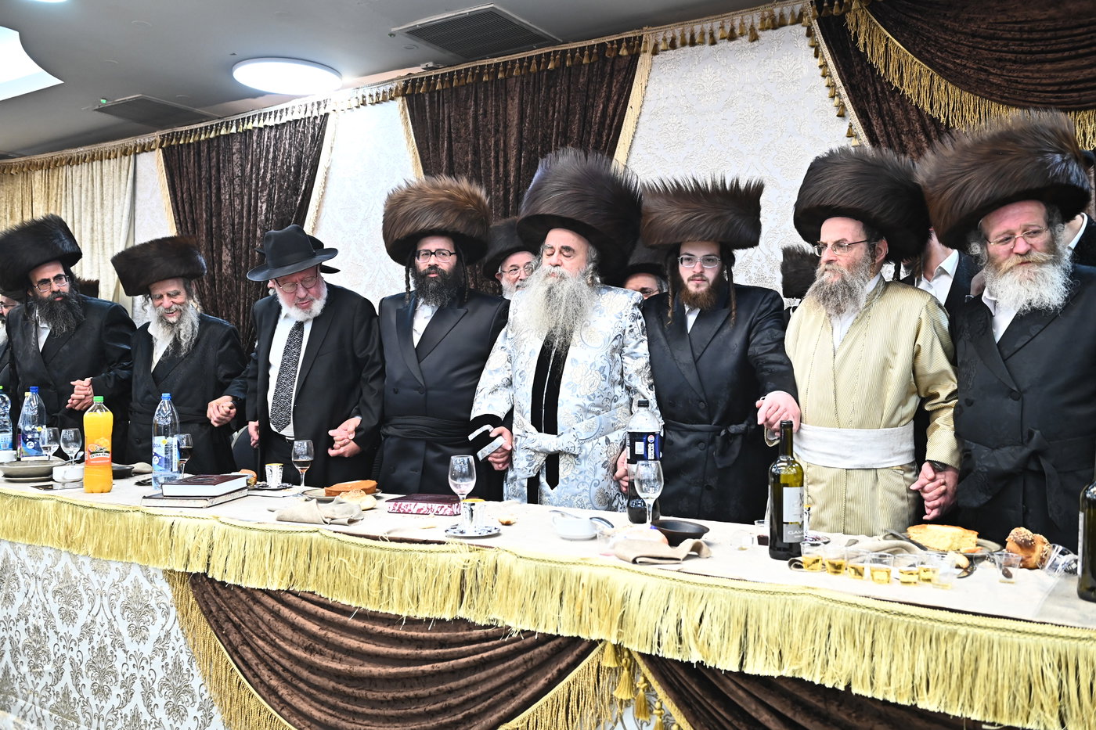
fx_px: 974
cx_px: 548
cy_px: 365
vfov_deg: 41.1
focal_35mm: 32
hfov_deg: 58.7
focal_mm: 32
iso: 2000
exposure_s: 1/160
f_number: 4.5
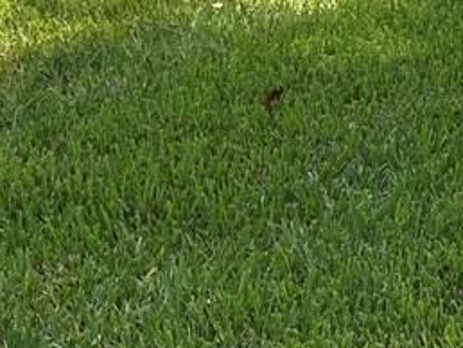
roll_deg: -0.4
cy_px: -416
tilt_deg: -5.3
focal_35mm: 161
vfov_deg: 8.6
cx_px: 109
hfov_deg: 12.2
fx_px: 2155
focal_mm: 4.25
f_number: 1.8
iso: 32
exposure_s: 1/1412
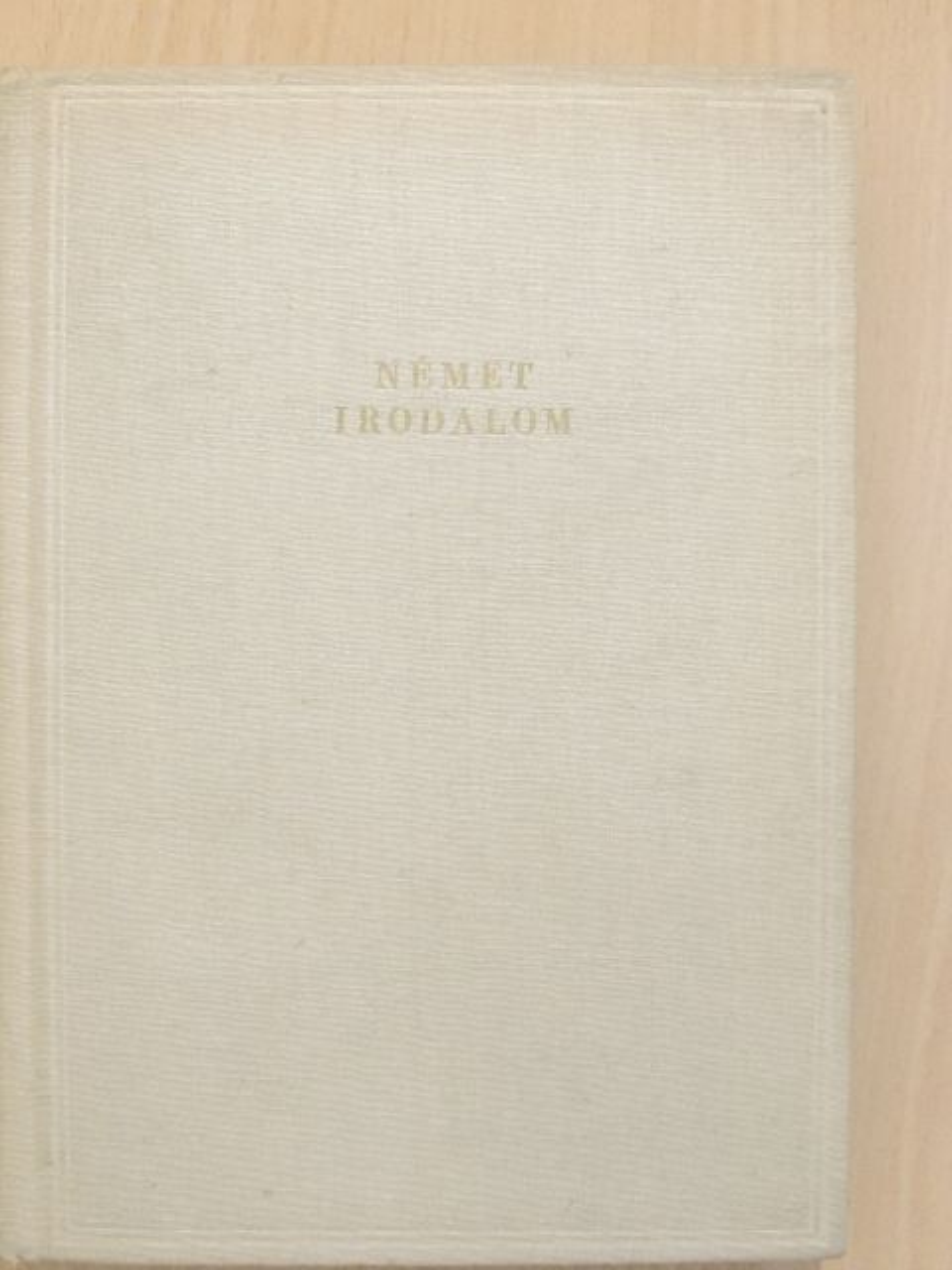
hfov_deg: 24.4
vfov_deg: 32.2
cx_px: 476
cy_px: 635
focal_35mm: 60
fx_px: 2200
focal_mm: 10.7
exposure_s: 1/50
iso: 1600
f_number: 3.7
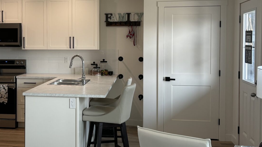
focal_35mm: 53
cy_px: 52
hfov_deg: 38.2
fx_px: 368
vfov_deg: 22.6
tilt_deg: -1.2
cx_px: 68
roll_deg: +0.2
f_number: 1.6
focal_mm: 5.96
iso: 64
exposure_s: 1/120
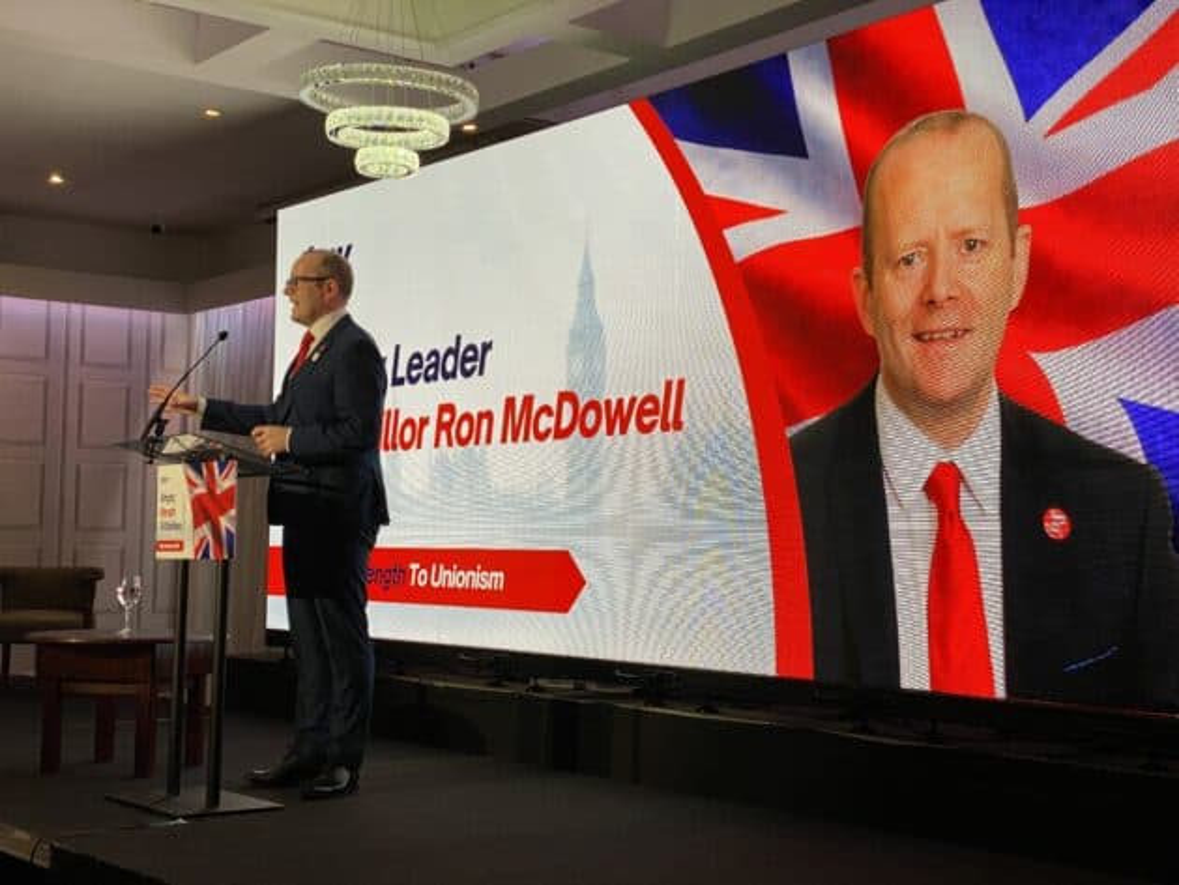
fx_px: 1772
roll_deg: -1.0
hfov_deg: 36.8
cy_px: 442
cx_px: 590
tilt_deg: +3.0
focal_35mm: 52
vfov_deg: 28.1
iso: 50
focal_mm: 6
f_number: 2
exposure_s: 1/120
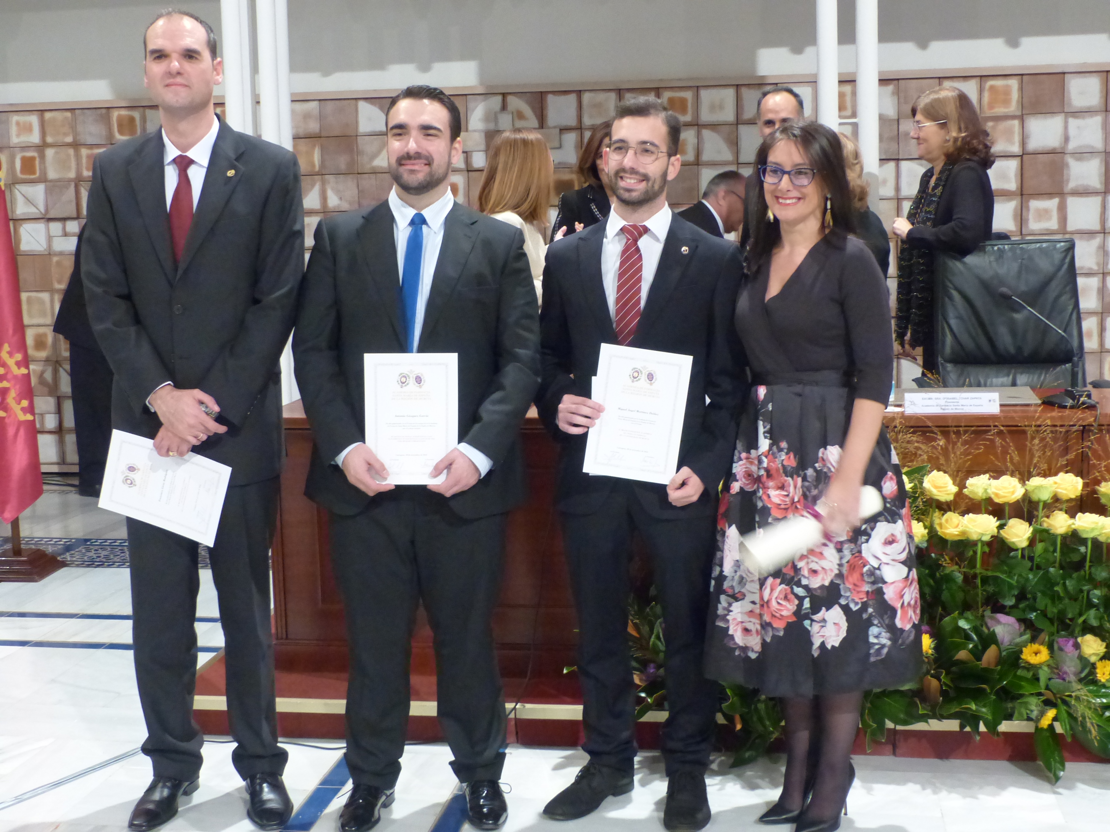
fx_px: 1507
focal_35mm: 47
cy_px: 416
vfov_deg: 30.9
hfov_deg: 40.4
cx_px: 555
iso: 800
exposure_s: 1/30
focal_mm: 8.4
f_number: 2.8
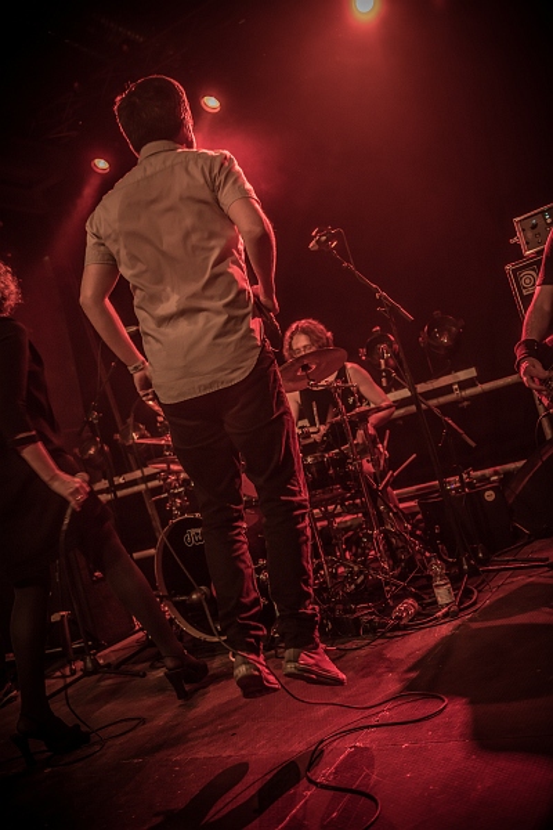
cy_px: 415
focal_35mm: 36
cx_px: 276
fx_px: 829
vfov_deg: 53.1
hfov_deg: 36.9
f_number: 2.8
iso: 1600
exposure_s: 1/80
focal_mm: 36
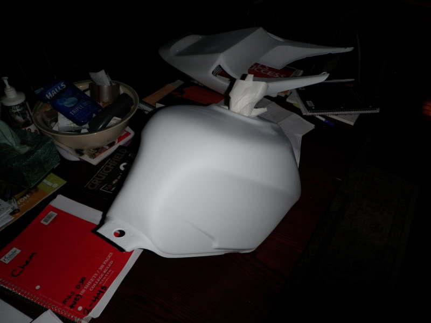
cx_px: 216
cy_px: 162
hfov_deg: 63.4
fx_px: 349
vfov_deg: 49.7
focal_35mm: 28
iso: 100
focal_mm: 5
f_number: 3.5
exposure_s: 1/30
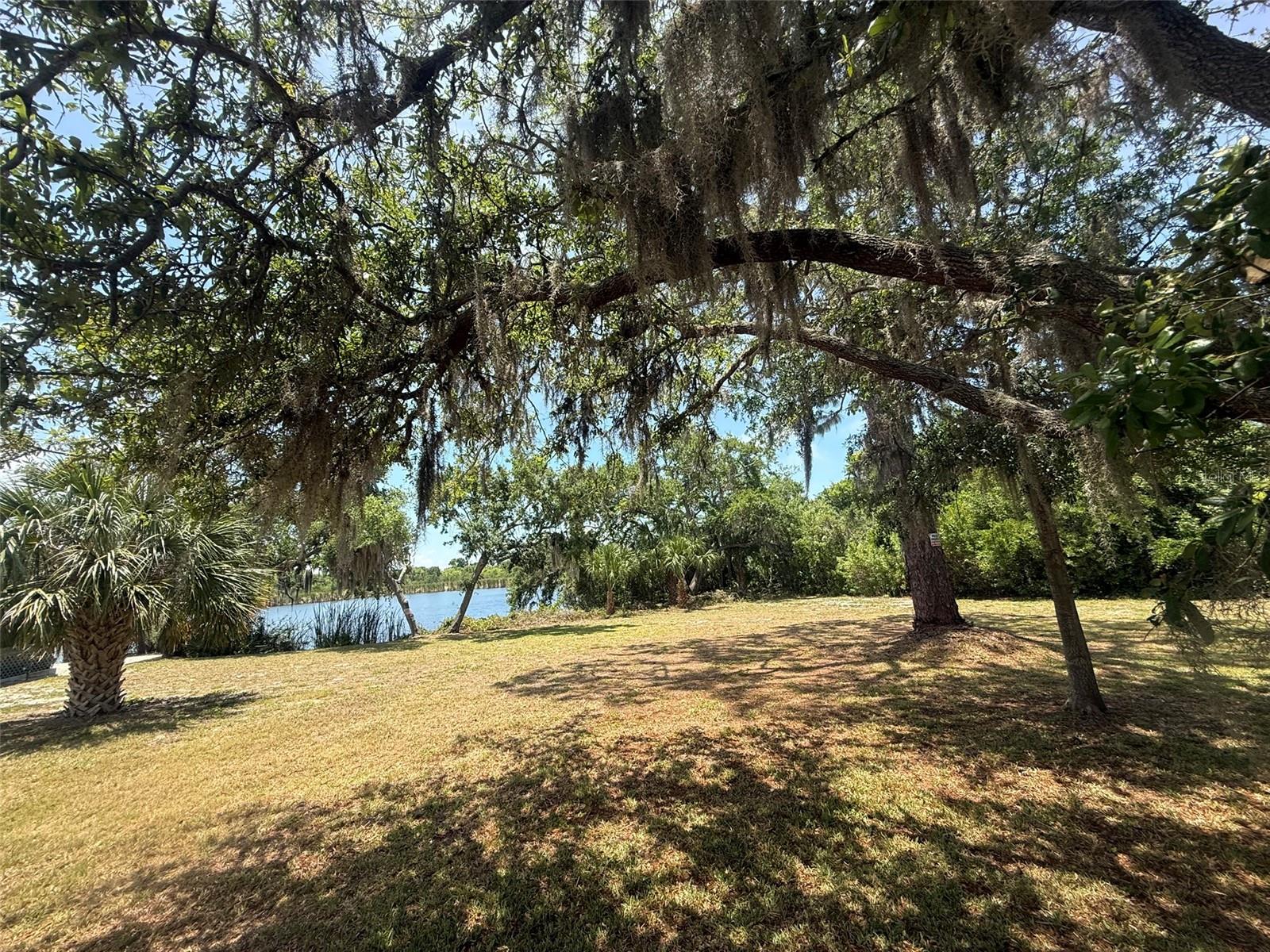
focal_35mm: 14
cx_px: 635
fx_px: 514
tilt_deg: +13.4
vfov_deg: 85.7
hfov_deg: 102.1
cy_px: 476
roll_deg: +4.7
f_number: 2.2
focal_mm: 2.22
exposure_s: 1/809
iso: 50
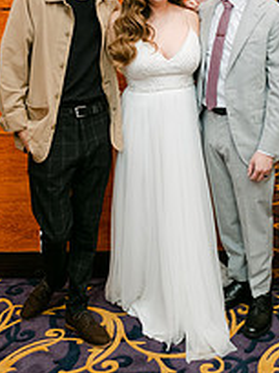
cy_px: 82
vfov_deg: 36.4
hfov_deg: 28.2
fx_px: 548
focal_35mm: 51
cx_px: 204
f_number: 2.8
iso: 800
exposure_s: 1/125
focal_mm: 16
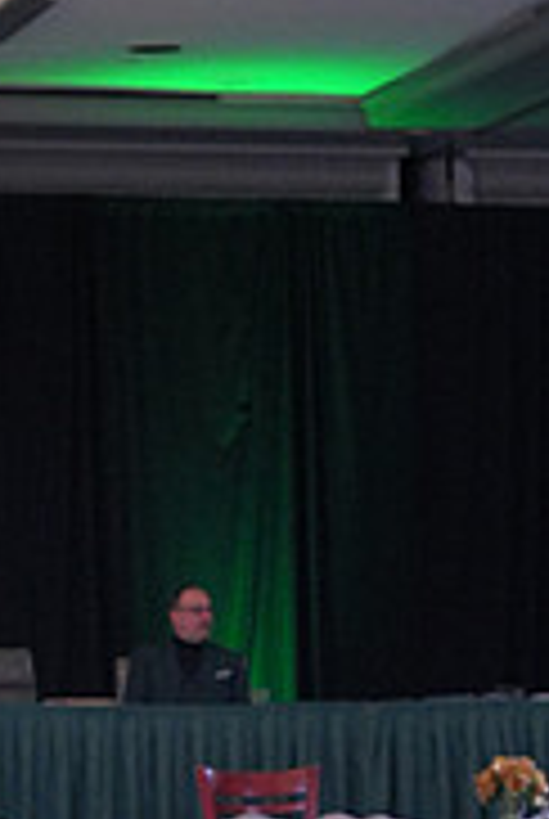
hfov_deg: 7.6
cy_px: 1017
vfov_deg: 11.3
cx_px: -317
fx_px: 4056
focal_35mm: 178
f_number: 4
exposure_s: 1/400
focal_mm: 56
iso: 3200
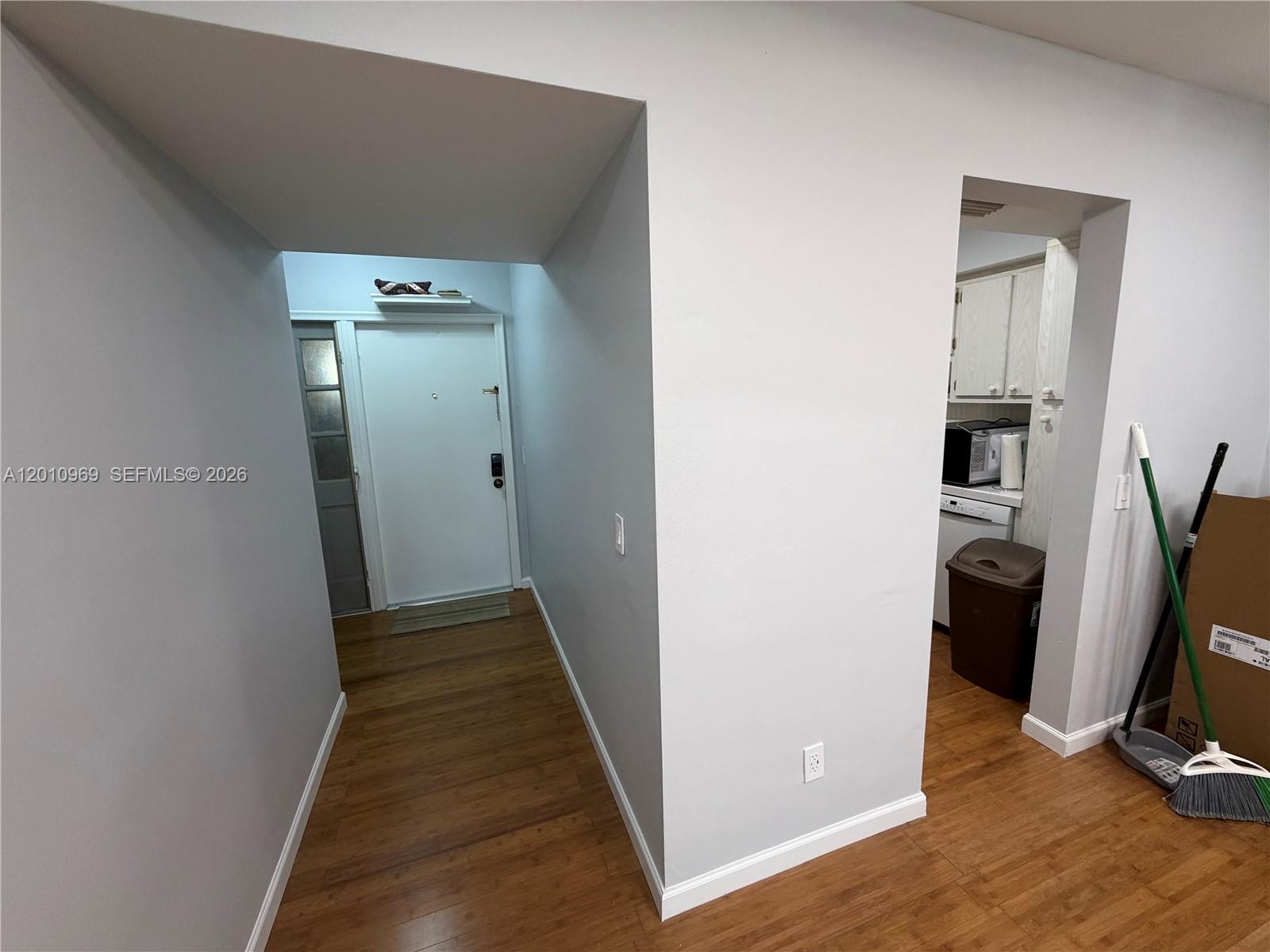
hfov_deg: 102.1
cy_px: 476
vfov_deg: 85.7
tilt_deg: -8.6
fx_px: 514
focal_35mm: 14
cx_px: 635
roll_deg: +2.8
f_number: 2.2
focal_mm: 2.22
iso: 250
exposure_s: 1/120
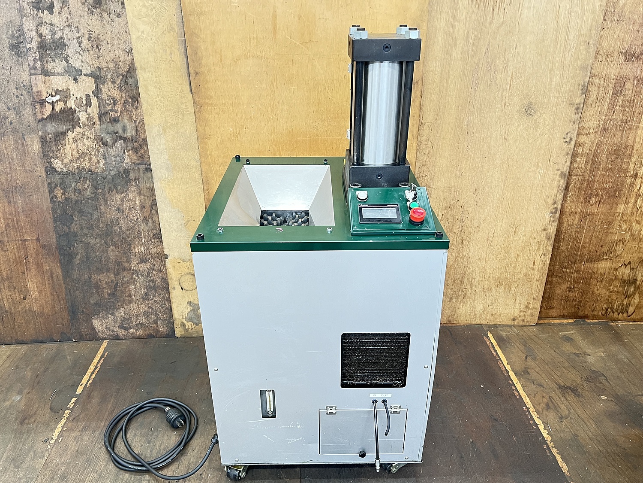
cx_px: 322
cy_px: 242
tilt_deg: -28.9
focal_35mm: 26
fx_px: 483
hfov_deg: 67.3
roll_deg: +0.9
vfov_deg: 53.1
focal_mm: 5.7
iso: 400
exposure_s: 1/60
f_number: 1.5
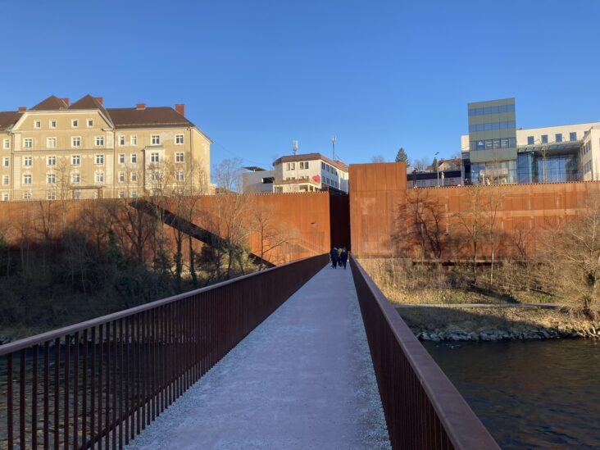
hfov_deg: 63.4
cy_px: 225
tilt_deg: +3.3
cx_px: 300
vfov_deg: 49.7
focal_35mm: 28
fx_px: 485
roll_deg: -0.2
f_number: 1.8
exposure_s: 1/695
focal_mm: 3.99
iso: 20
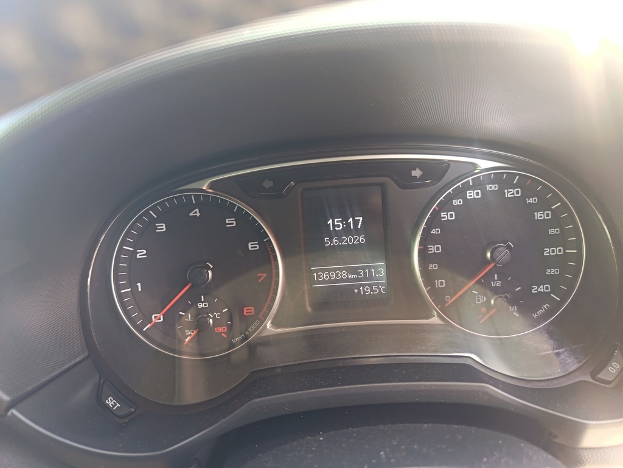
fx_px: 432
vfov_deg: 56.8
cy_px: 234
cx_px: 312
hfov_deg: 71.6
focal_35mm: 24
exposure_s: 1/30
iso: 835
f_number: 1.75
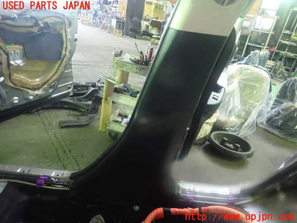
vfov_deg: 54.9
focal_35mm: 25
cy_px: 112
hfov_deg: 69.4
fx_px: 214
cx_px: 148
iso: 800
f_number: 2
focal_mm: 4.5
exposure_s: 1/30
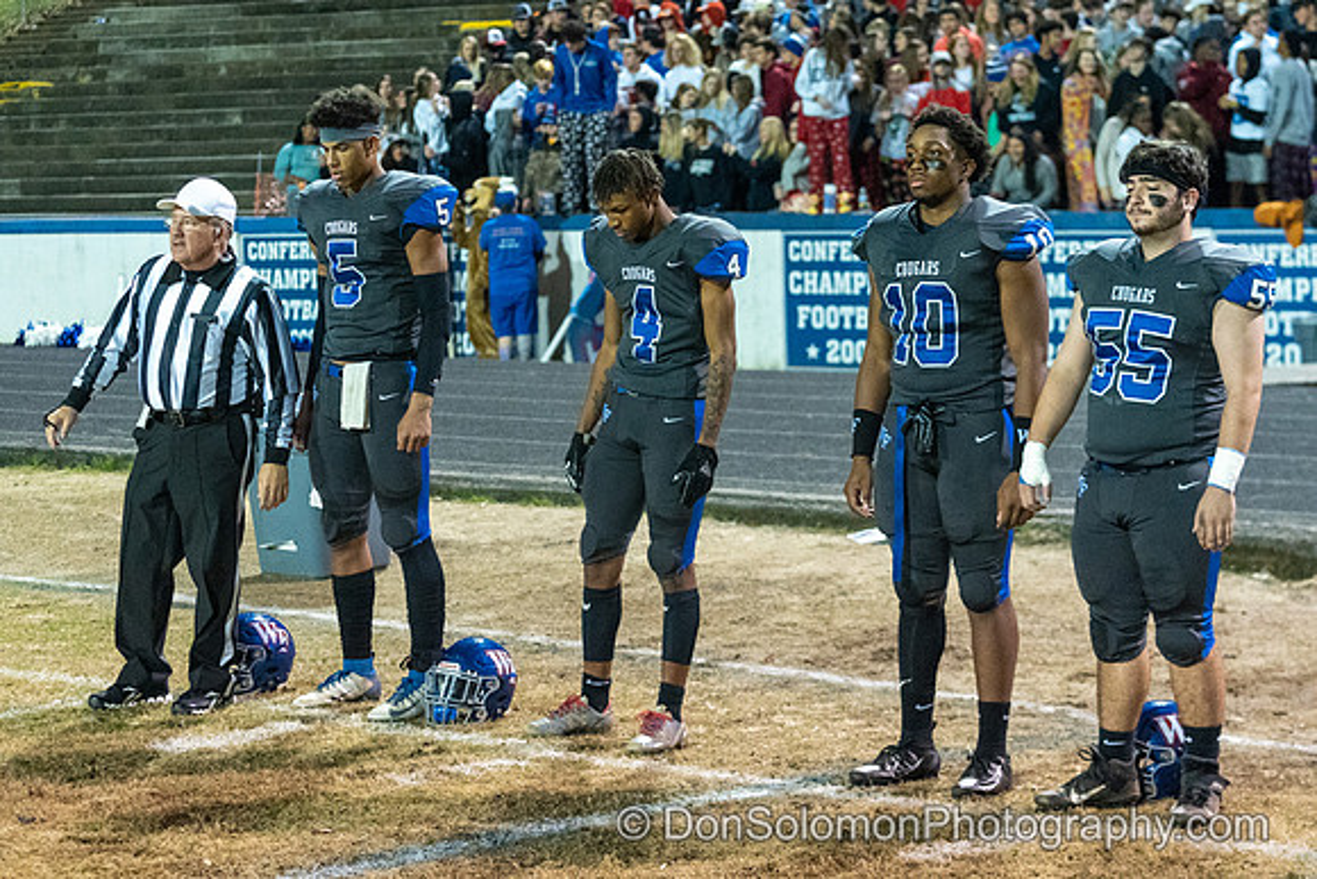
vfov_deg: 15.1
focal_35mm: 91
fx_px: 3318
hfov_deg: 22.4
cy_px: 317
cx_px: 610
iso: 6400
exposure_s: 1/500
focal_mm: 70
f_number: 3.2
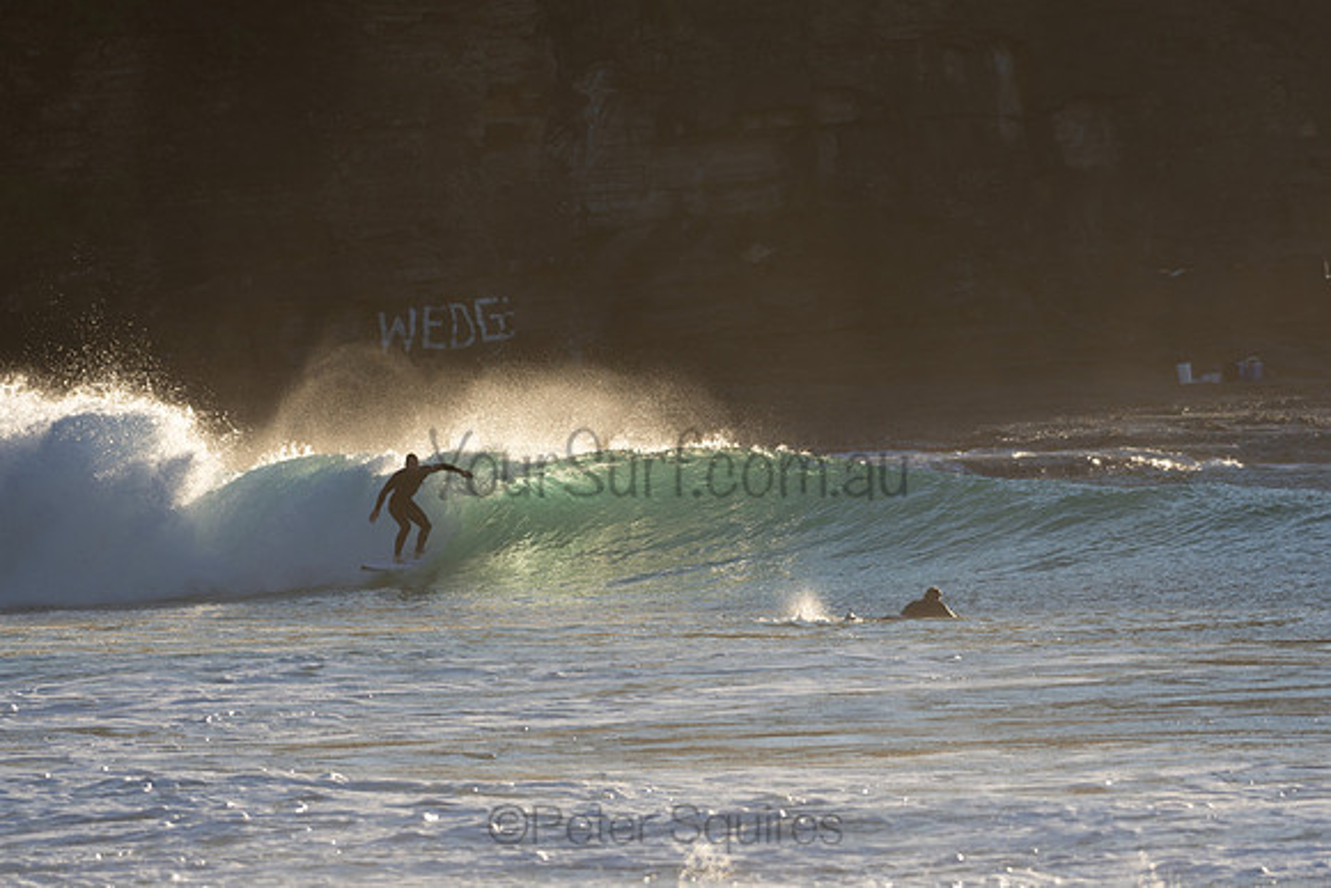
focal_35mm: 390
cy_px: 444
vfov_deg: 3.5
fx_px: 14422
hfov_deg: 5.3
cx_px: 666
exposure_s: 1/640
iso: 100
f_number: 5.6
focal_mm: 260
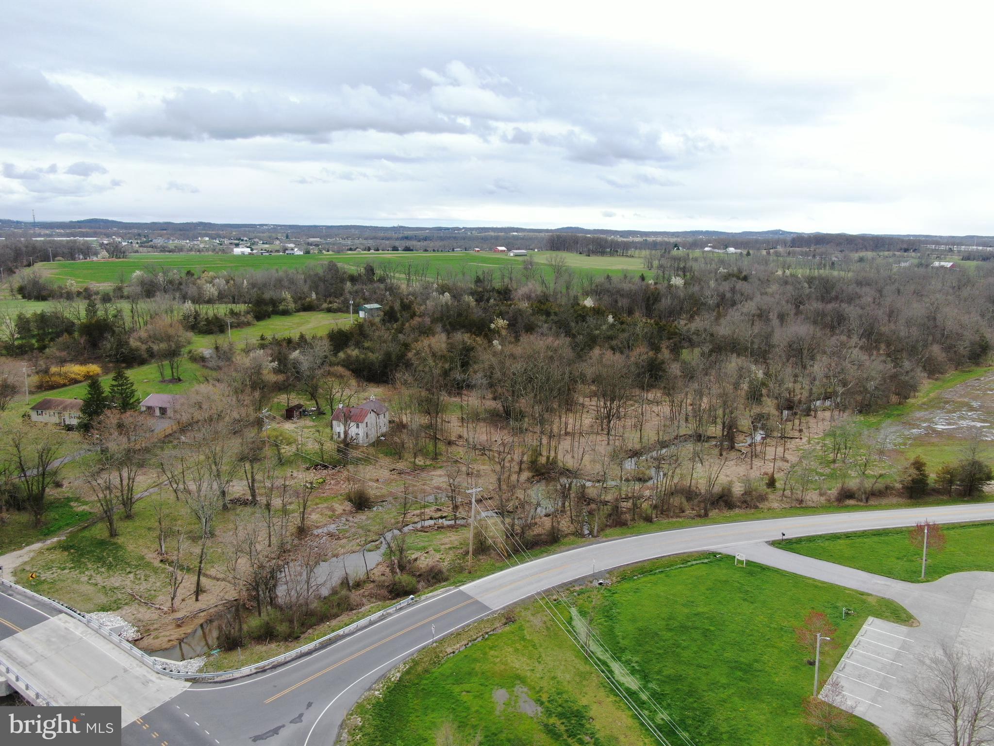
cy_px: 373
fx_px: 689
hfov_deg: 71.6
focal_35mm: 24
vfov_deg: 56.8
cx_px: 497
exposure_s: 1/640
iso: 100
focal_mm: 4.39
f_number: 2.8
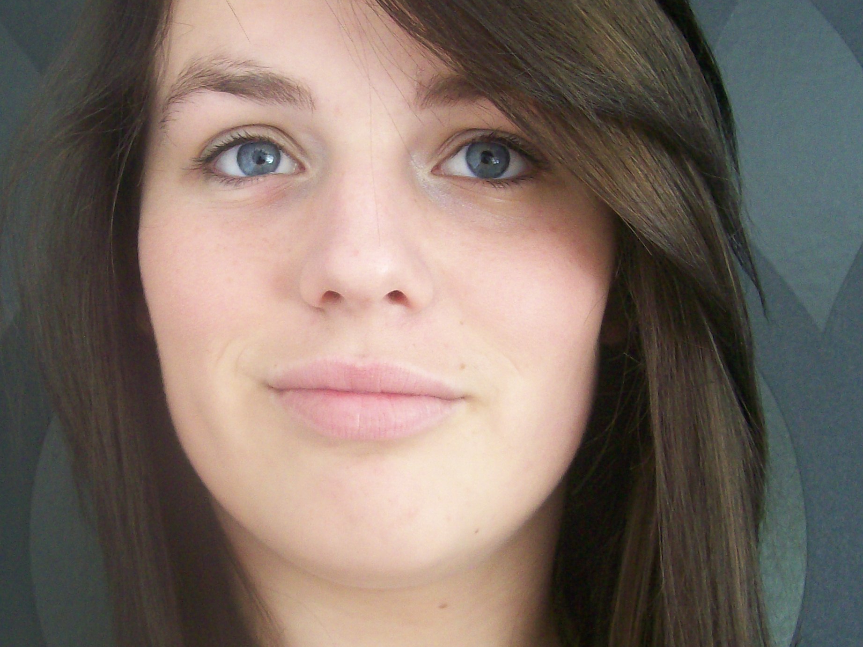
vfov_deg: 24.4
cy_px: 361
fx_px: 1496
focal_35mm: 60
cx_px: 240
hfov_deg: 31.7
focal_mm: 6
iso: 160
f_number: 2.7
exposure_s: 1/28.2
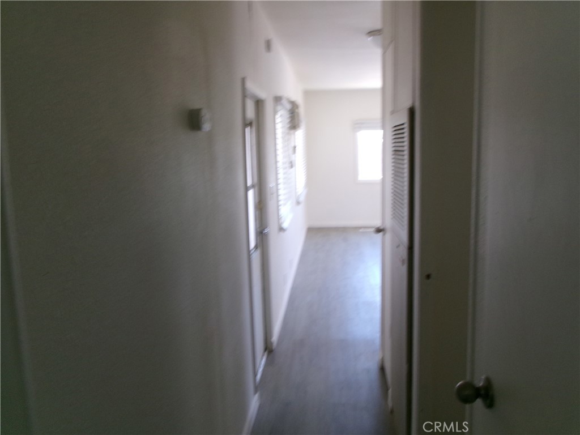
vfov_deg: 49.7
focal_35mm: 28
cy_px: 218
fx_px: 469
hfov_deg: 63.4
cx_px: 290
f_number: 3.9
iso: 187
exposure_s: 1/34
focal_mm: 5.1
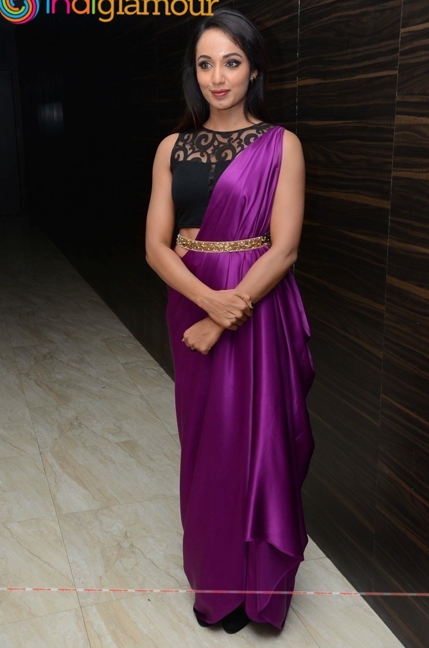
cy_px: 320
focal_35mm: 44
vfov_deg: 44.6
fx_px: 791
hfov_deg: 30.4
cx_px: 220
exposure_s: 1/125
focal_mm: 28
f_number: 5.6
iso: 640
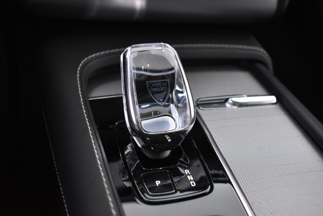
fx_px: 377
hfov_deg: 46.4
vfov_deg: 31.9
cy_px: 108
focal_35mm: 42
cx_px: 162
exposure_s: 1/20
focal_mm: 28
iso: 3200
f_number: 4.2
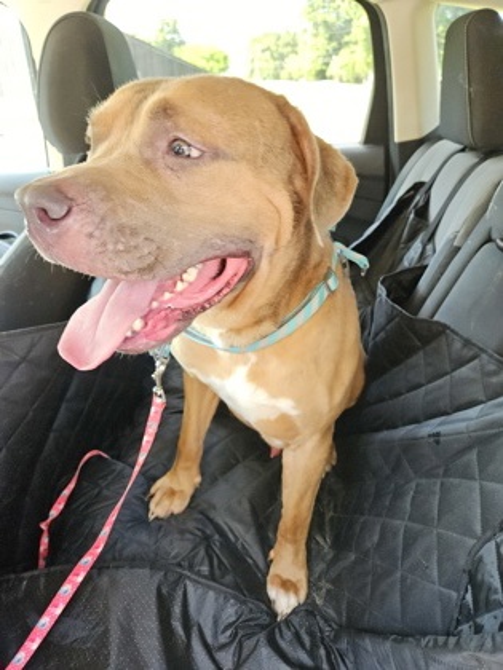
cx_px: 252
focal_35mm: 23
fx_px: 446
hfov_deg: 58.9
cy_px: 335
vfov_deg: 73.9
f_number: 1.8
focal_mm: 5.4
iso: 640
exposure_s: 1/240
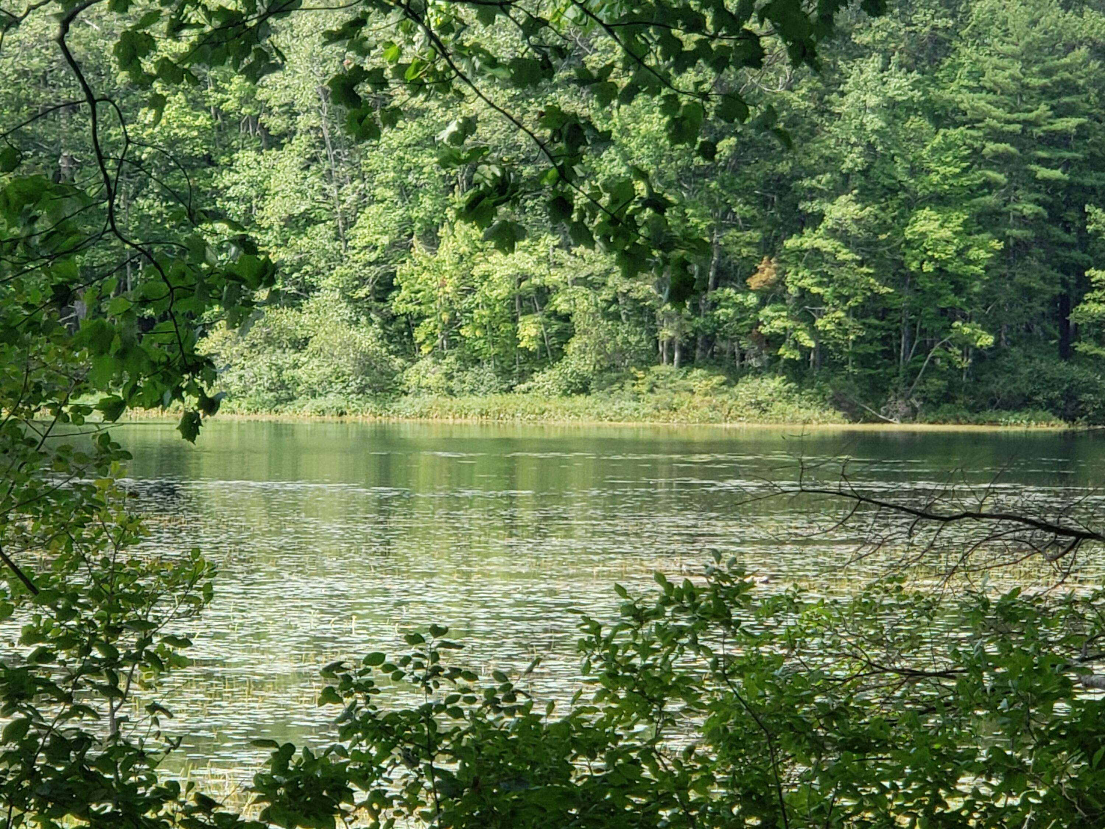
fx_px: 1660
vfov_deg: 28.0
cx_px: 552
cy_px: 414
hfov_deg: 36.8
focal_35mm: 52
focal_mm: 6
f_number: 2.4
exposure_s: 1/219
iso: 32
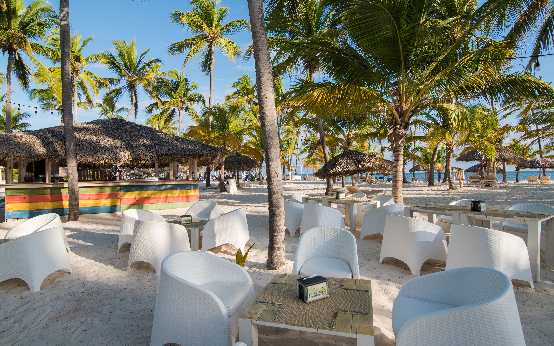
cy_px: 168
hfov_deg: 94.4
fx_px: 257
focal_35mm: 17
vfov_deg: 68.0
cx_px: 278
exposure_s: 1/250
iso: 100
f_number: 8
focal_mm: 16
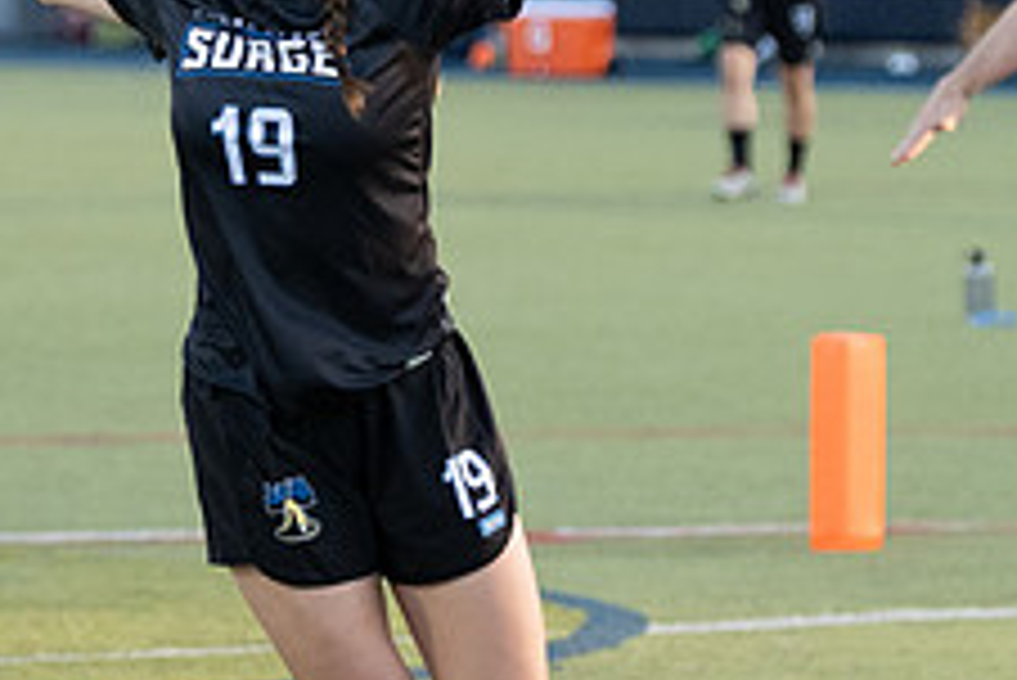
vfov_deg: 3.5
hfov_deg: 5.2
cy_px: 37
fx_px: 11250
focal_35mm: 398
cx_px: 225
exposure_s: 1/1250
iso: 640
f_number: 2.8
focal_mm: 80.4
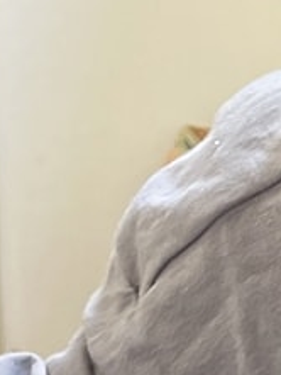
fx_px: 2033
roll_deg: +2.6
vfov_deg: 9.7
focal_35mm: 188
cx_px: 459
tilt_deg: -16.5
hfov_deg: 7.7
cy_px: 772
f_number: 1.6
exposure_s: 1/120
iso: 40
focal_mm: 4.2
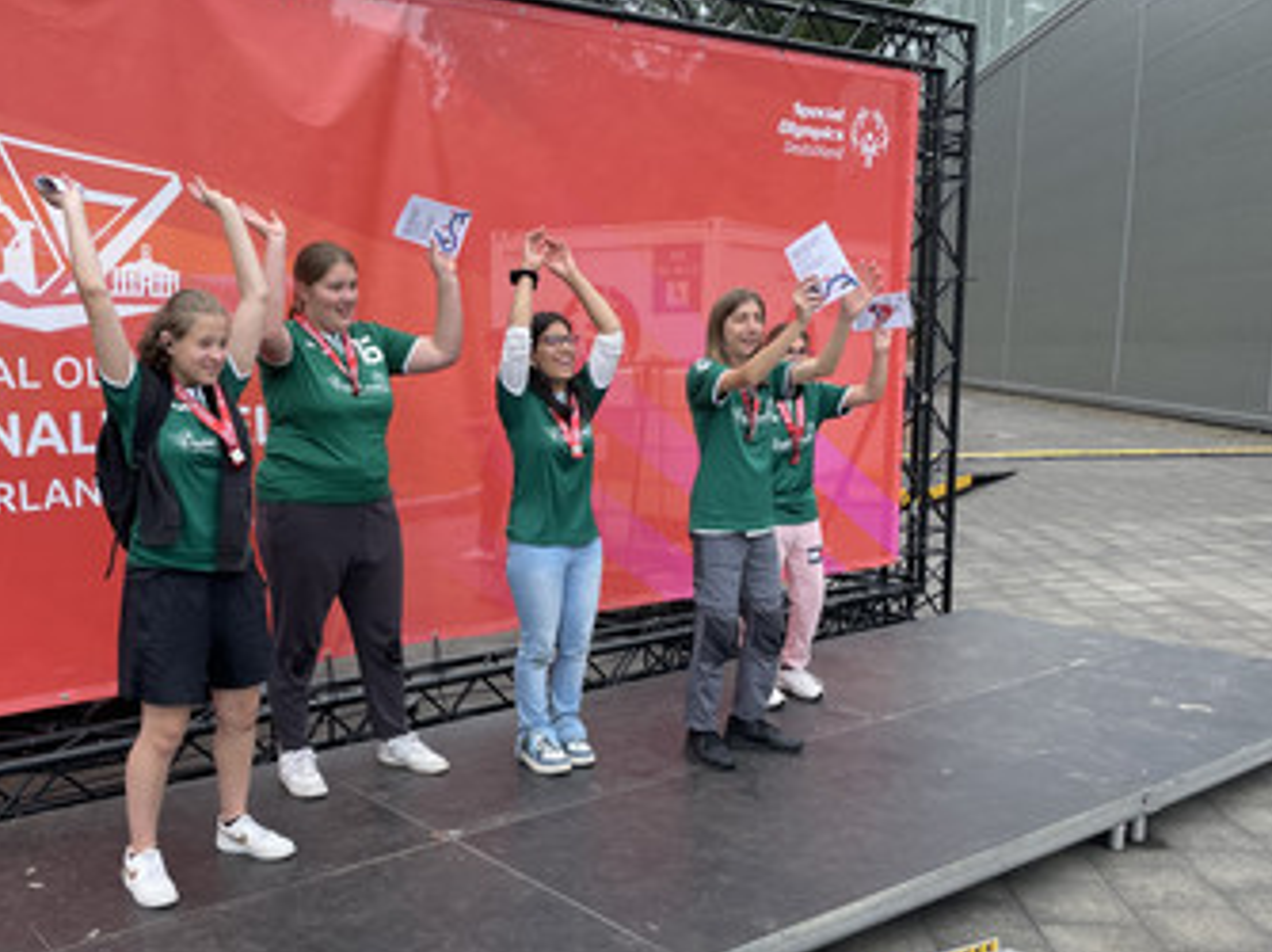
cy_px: 558
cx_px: 482
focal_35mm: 35
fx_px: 1285
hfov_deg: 52.1
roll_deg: -0.4
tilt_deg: -9.7
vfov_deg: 40.5
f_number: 1.6
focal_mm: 4.2
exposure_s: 1/1289
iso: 32
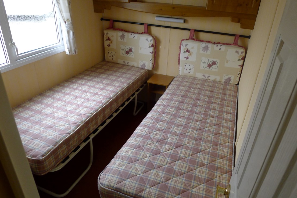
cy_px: 100
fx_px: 206
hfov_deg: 71.5
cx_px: 154
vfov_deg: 51.3
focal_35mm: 25
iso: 250
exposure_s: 1/60
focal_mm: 5.1
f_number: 2
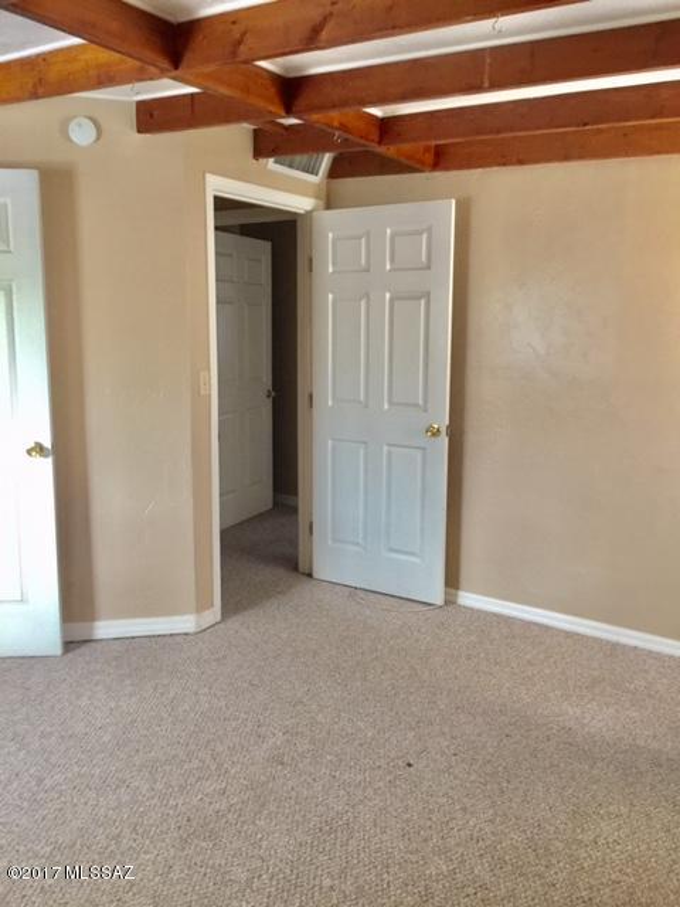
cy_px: 454
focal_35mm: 29
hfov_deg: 48.2
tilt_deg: -9.1
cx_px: 340
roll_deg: -0.6
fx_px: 760
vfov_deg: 61.7
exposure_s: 1/10
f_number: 2.2
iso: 125
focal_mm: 4.15
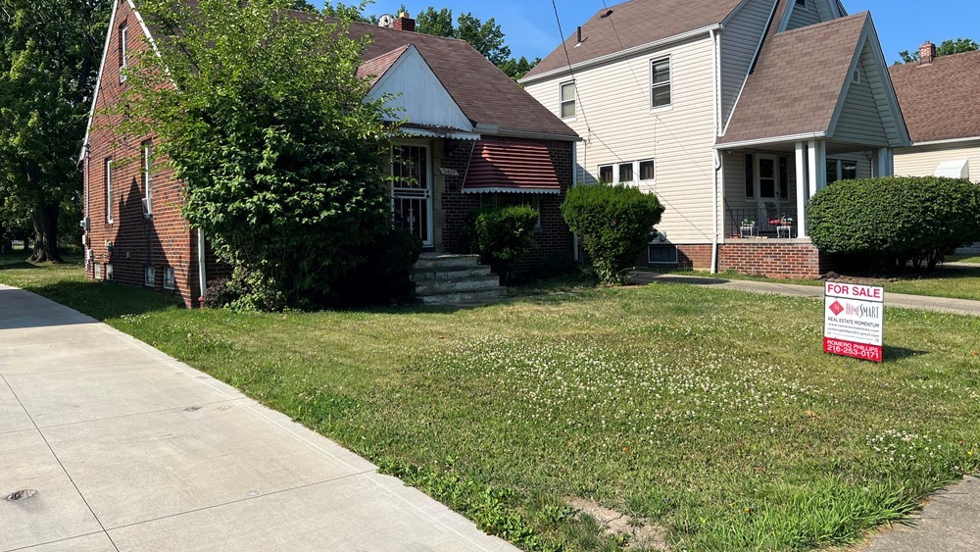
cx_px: 479
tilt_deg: -0.1
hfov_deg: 66.0
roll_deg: +1.5
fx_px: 754
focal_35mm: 29
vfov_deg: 40.0
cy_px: 224
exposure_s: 1/3571
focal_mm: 5.7
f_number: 1.5
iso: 50
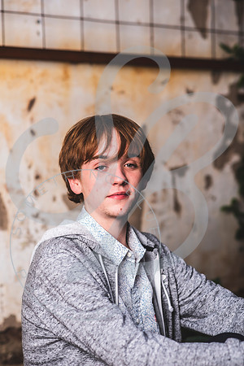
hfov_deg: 16.1
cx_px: 122
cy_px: 183
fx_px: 864
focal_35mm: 85
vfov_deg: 23.9
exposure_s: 1/200
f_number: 2.8
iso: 100
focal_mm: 85
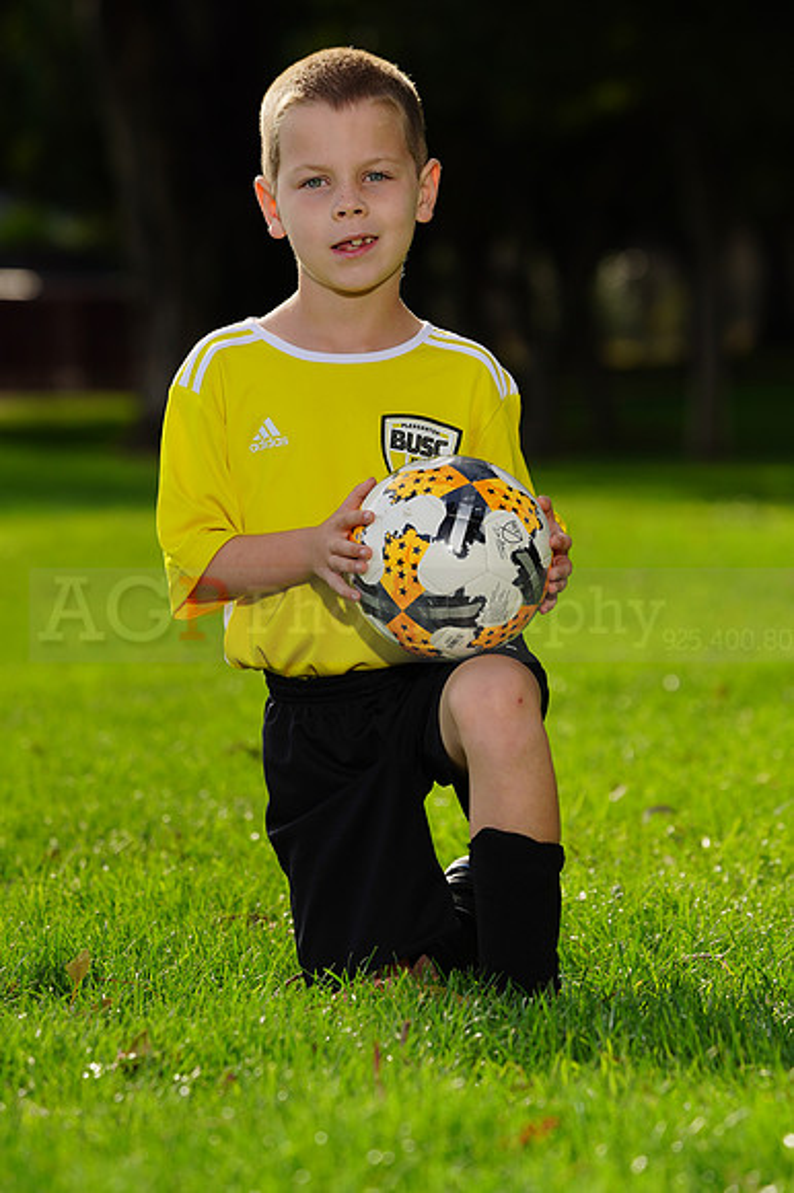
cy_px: 596
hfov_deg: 5.6
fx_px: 8081
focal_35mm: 244
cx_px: 397
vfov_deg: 8.4
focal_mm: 244
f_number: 8
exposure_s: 1/200
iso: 100
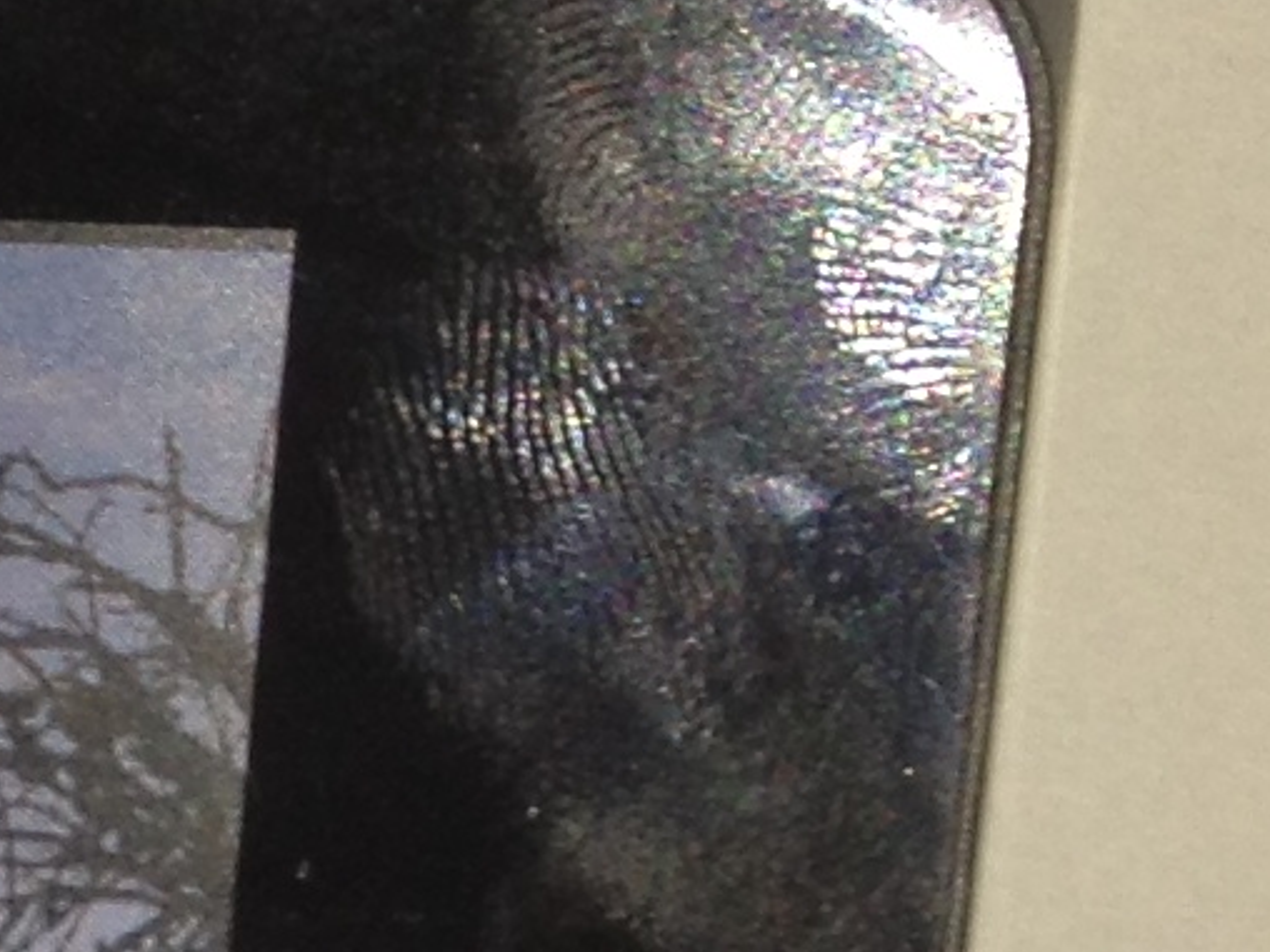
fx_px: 8255
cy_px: 2211
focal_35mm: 225
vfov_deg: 6.3
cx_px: -1038
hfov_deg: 8.5
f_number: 2.4
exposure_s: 1/24
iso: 64
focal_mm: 4.28
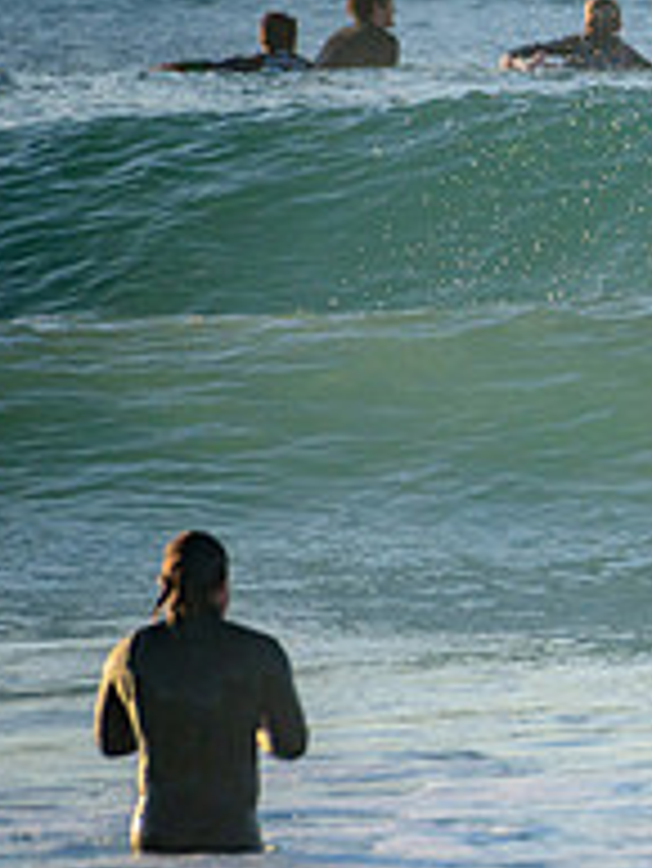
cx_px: 1273
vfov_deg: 1.4
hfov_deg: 1.0
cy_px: 430
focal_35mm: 1442
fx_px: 36174
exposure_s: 1/2000
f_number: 5.6
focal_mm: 500
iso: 450
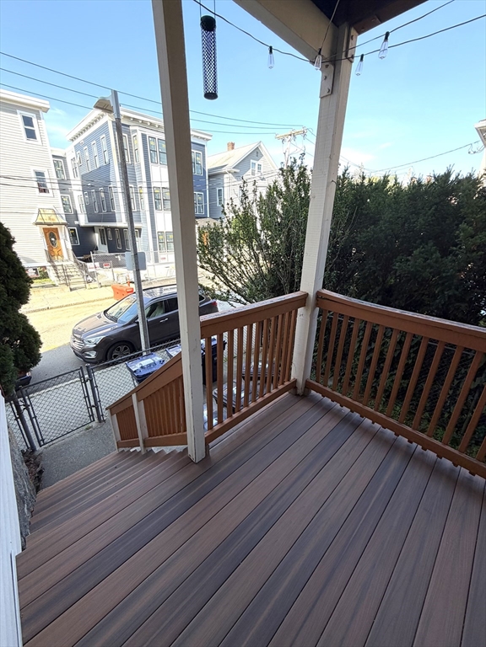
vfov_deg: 102.1
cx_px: 243
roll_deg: -0.6
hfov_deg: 85.7
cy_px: 324
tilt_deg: -19.9
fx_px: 262
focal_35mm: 14
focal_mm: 2.22
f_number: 2.2
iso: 64
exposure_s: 1/502
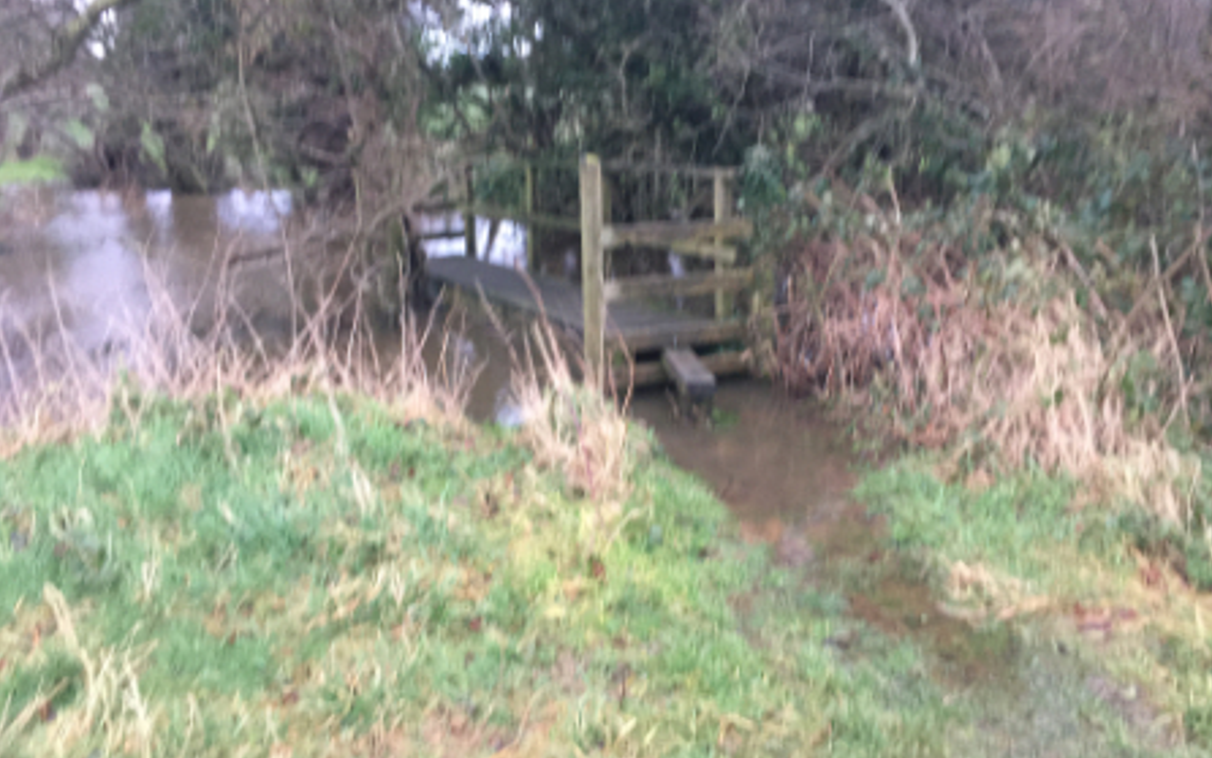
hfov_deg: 61.2
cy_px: 353
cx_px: 603
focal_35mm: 31
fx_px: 1024
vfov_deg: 40.6
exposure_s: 1/33
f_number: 2.2
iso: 250
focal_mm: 4.2
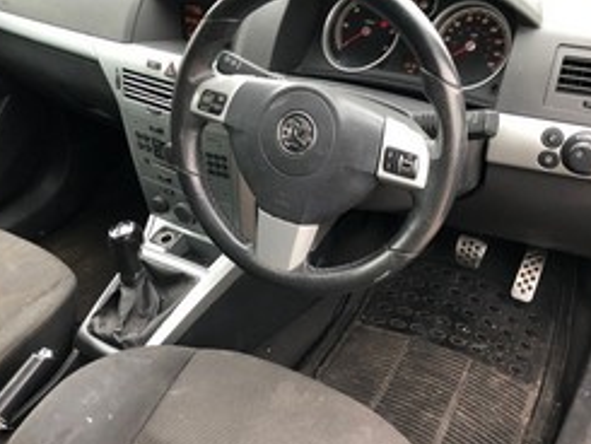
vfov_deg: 36.0
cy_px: 236
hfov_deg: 46.8
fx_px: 683
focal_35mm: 40
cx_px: 309
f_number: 1.8
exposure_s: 1/30
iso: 32
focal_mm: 4
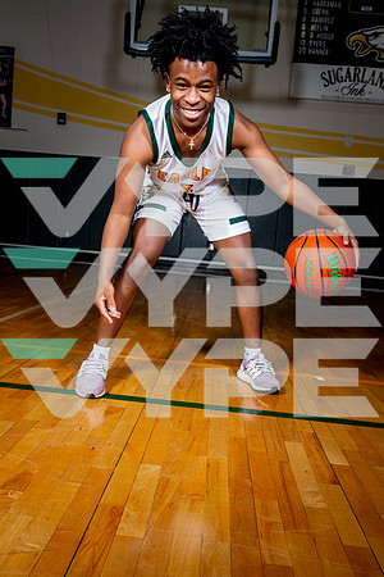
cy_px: 288
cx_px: 192
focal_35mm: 30
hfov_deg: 43.6
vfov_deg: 61.9
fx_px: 480
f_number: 8
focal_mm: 30
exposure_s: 1/250
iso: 250
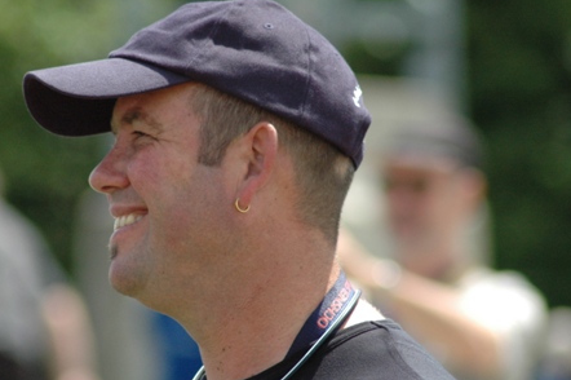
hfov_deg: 4.3
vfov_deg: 2.9
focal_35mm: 478
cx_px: 248
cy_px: 181
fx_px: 7576
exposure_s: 1/1600
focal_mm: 220
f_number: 5
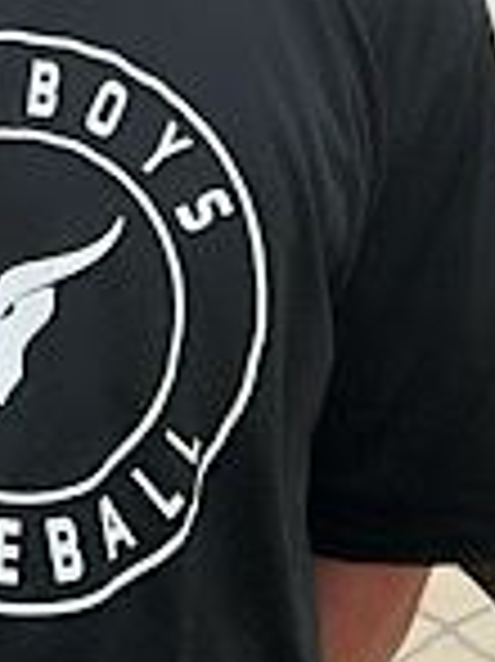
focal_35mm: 79
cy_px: -36
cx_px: -18
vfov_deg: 23.4
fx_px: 1508
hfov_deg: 18.1
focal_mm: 3
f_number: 1.8
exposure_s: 1/1279
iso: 25
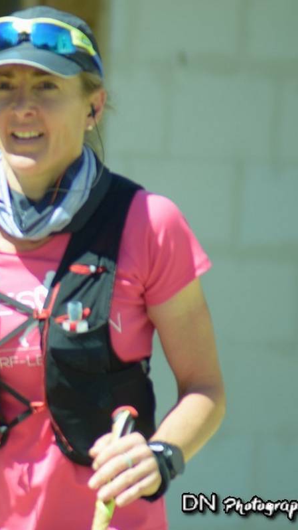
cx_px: -68
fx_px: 8300
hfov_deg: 2.1
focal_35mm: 591
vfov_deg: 3.7
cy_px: 265
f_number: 5
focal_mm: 250
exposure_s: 1/1000
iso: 500
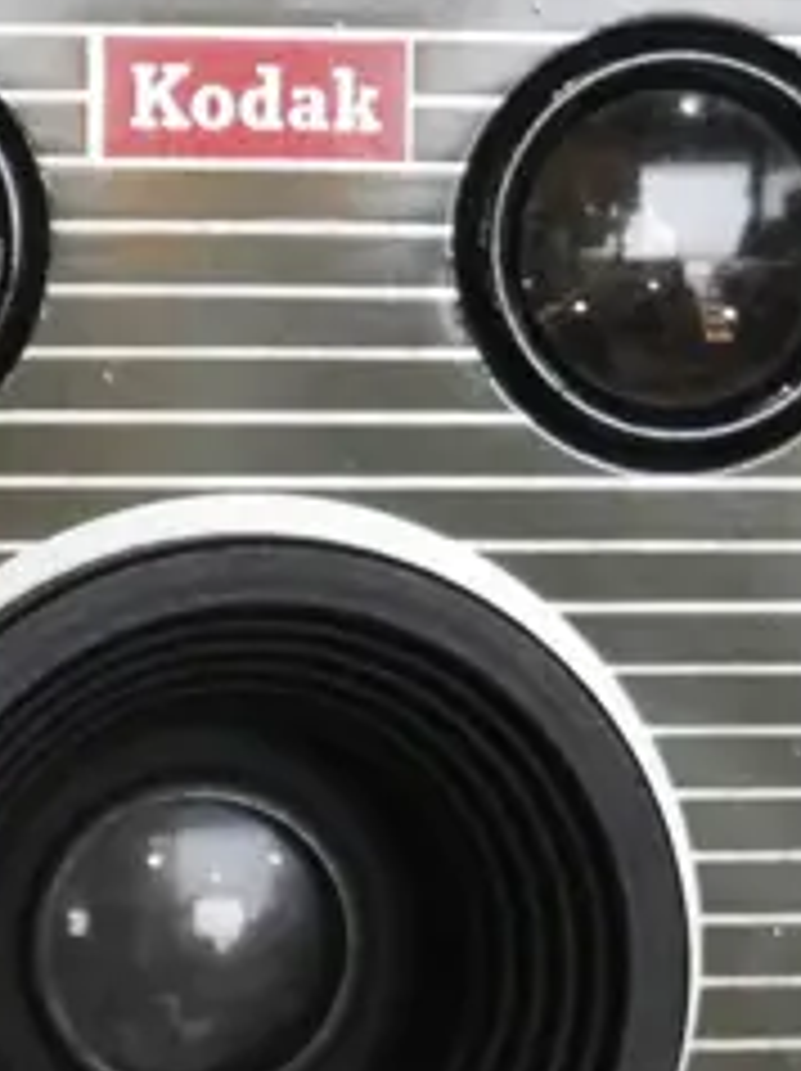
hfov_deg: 5.0
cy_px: 758
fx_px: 9056
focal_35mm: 293
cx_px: 1372
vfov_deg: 6.8
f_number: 5.4
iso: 2000
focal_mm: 34
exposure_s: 1/80
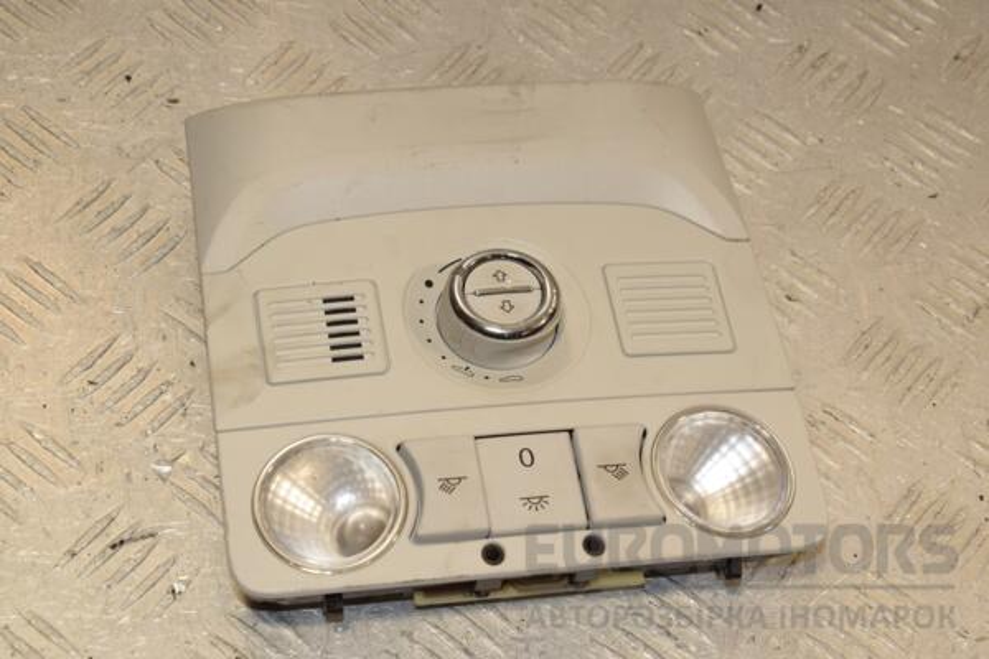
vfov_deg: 17.5
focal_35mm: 78
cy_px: 330
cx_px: 494
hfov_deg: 26.0
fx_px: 2143
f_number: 10
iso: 800
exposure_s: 1/200
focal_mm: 52
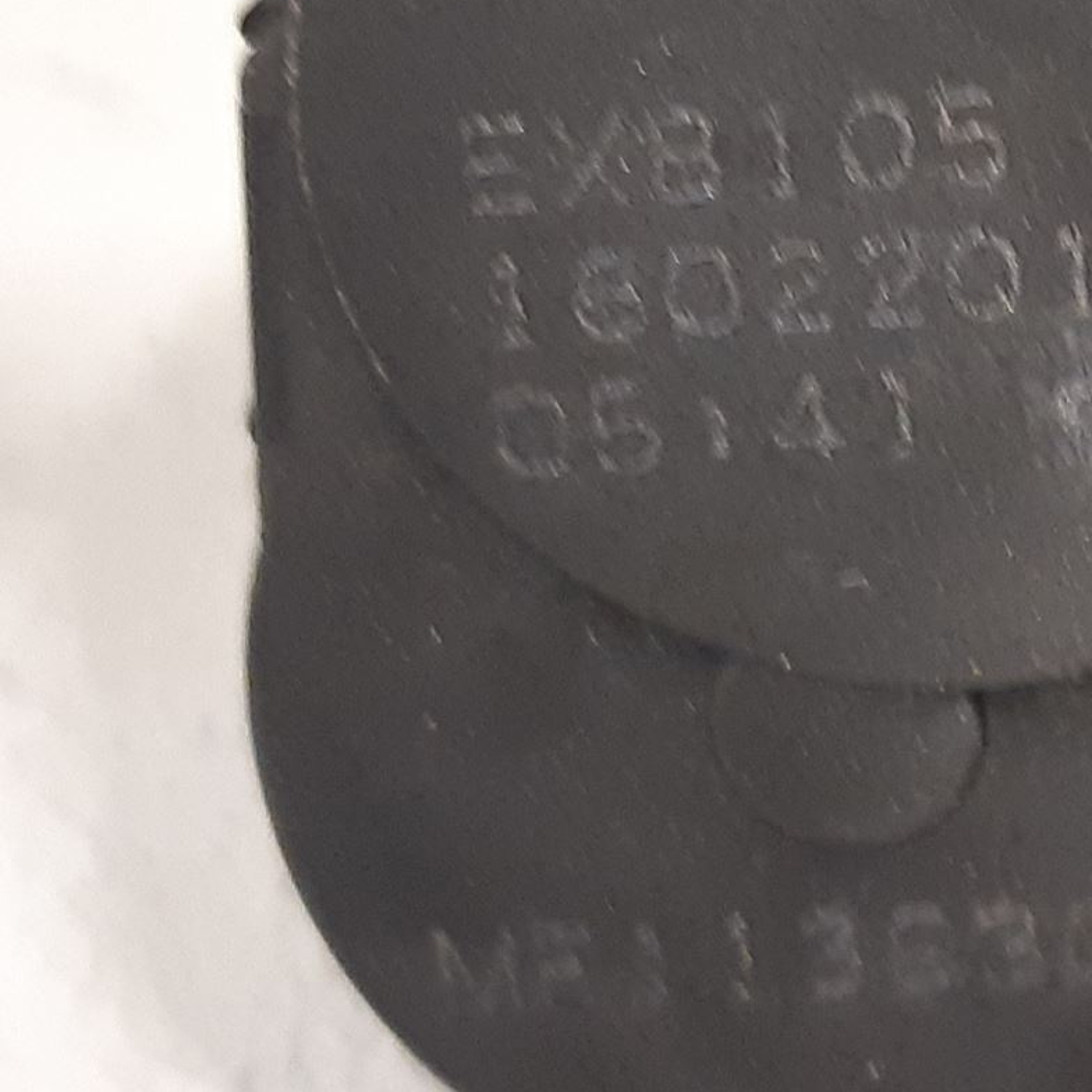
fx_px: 2141
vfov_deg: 28.3
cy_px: 313
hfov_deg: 27.1
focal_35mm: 60
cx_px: 1070
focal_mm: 3.93
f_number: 1.7
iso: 250
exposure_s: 1/25
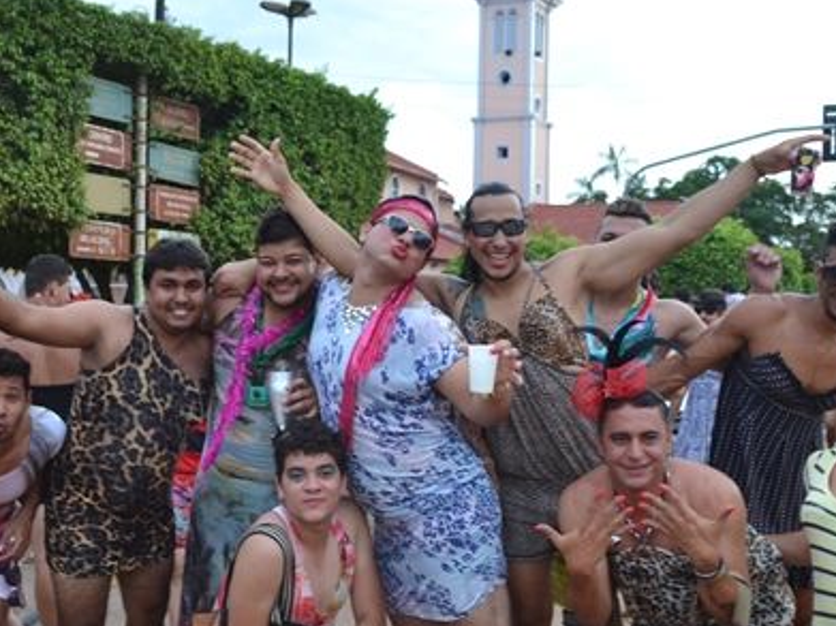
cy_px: 438
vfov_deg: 28.3
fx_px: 1231
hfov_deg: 37.5
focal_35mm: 51
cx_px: 406
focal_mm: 18
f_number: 5
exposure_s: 1/100
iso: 400
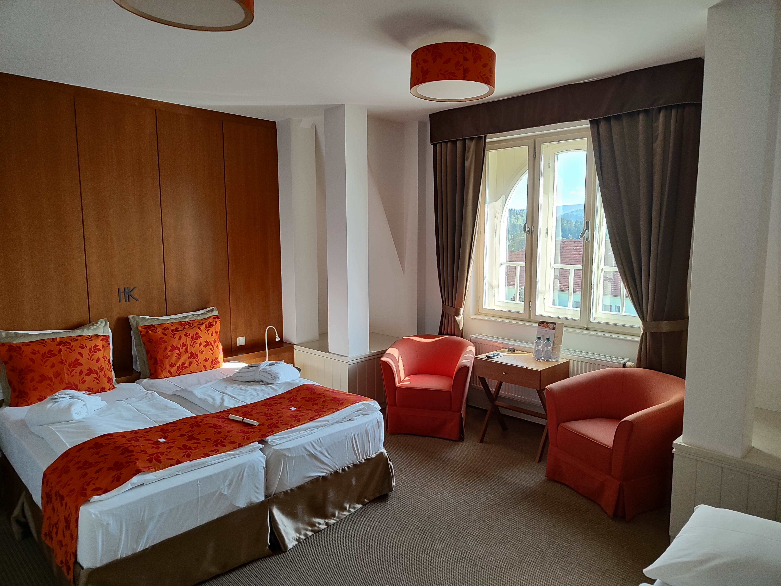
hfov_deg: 73.9
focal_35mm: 23
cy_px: 293
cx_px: 390
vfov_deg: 58.9
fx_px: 519
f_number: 1.88
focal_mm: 5.59
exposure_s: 1/100
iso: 96
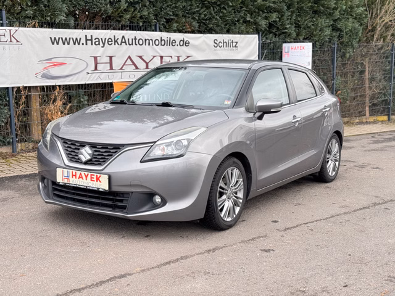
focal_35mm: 48
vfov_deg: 30.3
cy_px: 148
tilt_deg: -10.0
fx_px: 548
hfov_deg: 39.7
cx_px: 198
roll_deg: +1.1
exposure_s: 1/267
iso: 64
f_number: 1.78
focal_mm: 6.86
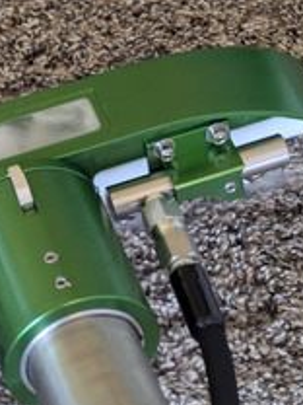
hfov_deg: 7.3
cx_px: 61
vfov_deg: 9.7
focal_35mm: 204
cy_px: 185
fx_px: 2381
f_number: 3.5
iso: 899
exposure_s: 1/83.5
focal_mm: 19
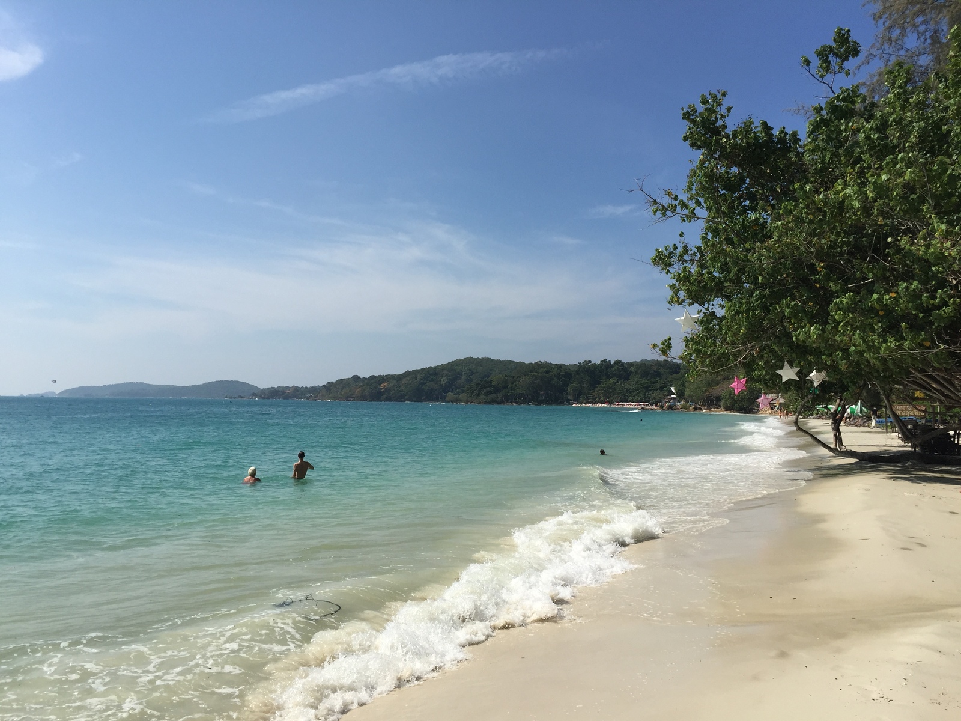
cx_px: 480
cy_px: 360
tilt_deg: +4.0
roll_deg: -1.7
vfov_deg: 48.2
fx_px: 805
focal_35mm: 29
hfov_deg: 61.7
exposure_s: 1/3597
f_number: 2.2
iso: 32
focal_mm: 4.15
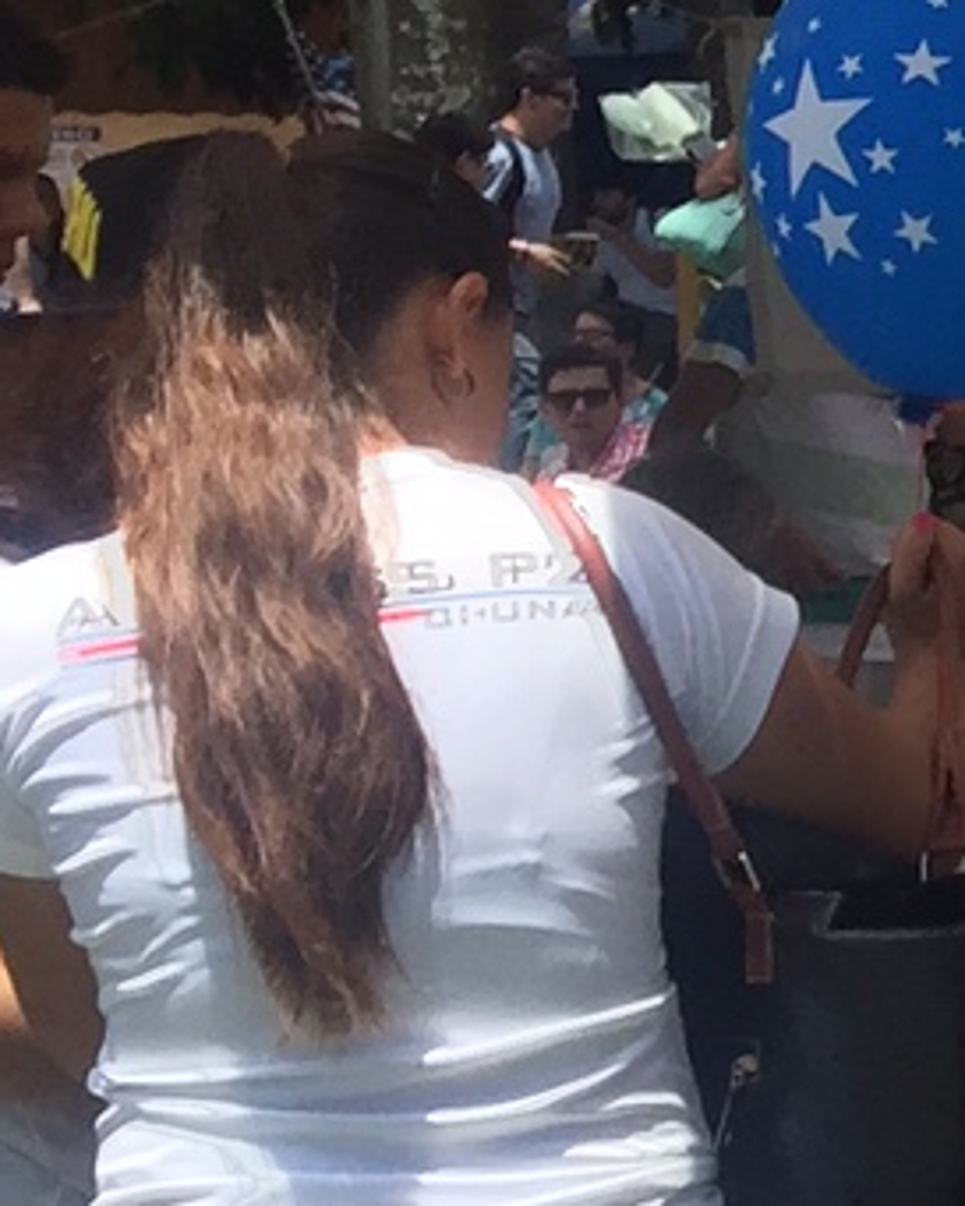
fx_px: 6066
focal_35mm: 170
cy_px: 736
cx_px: 3245
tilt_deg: -4.5
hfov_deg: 7.5
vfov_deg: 11.3
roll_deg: -0.5
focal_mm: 4.15
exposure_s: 1/1464
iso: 32
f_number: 2.2
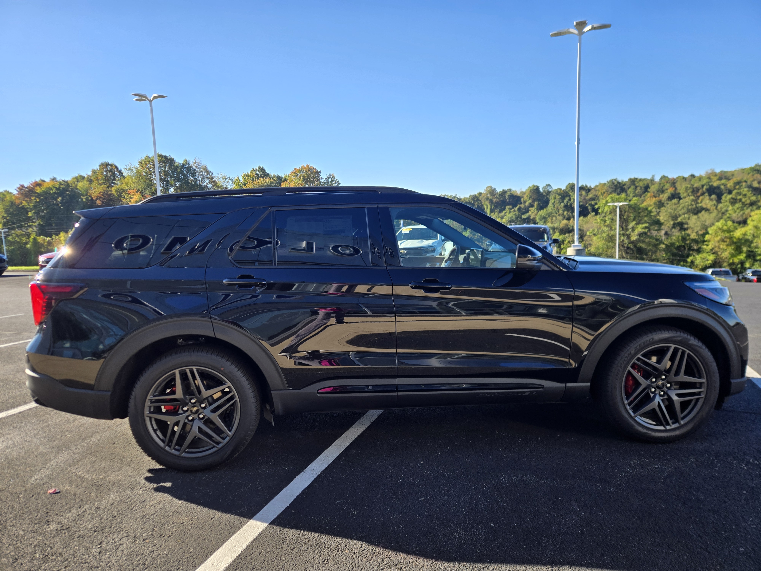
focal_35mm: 23
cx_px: 380
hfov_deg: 73.9
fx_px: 506
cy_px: 286
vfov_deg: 58.9
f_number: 1.8
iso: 25
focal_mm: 5.4
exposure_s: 1/895
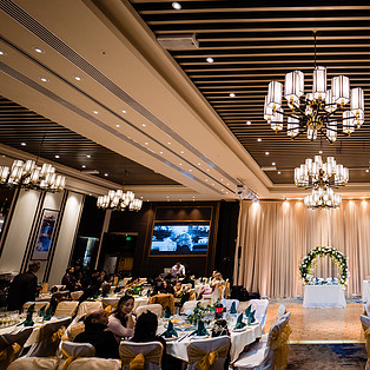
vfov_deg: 69.6
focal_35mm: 22
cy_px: 182
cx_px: 335
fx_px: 266
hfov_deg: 59.1
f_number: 2.8
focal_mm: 14
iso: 1250
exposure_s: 1/160
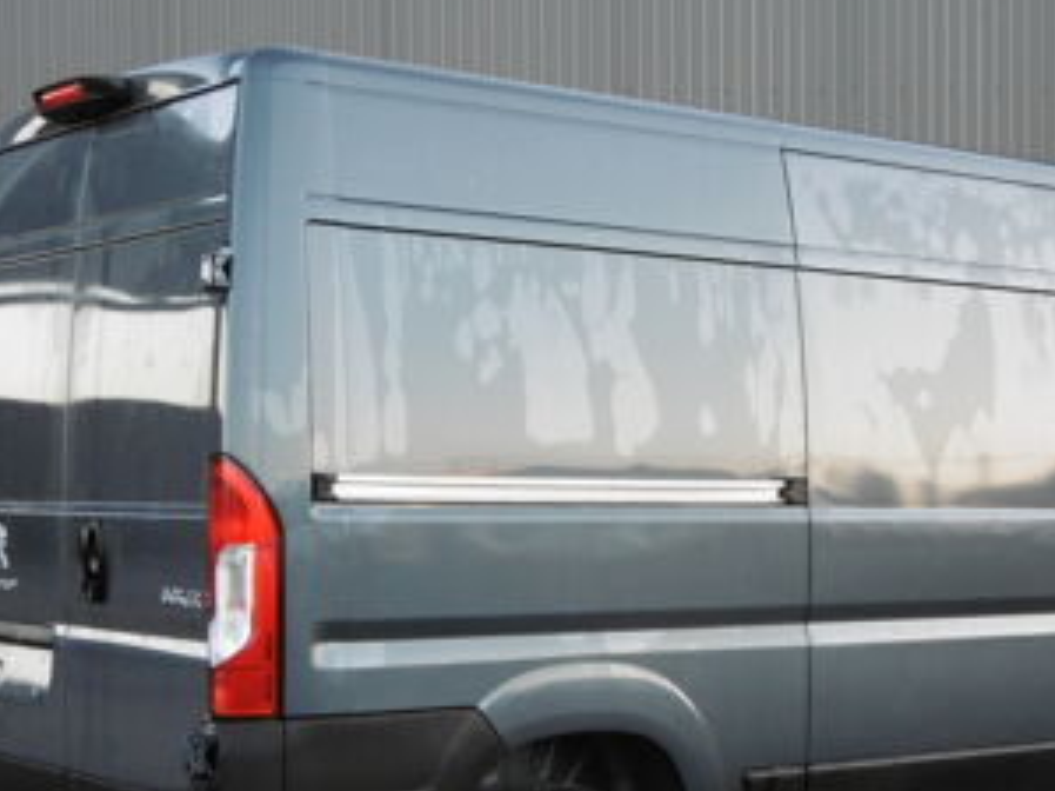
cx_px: 667
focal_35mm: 69
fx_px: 2102
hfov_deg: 28.1
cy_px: 494
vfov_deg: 21.2
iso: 250
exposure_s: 1/60
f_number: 3.8
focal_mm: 7.7
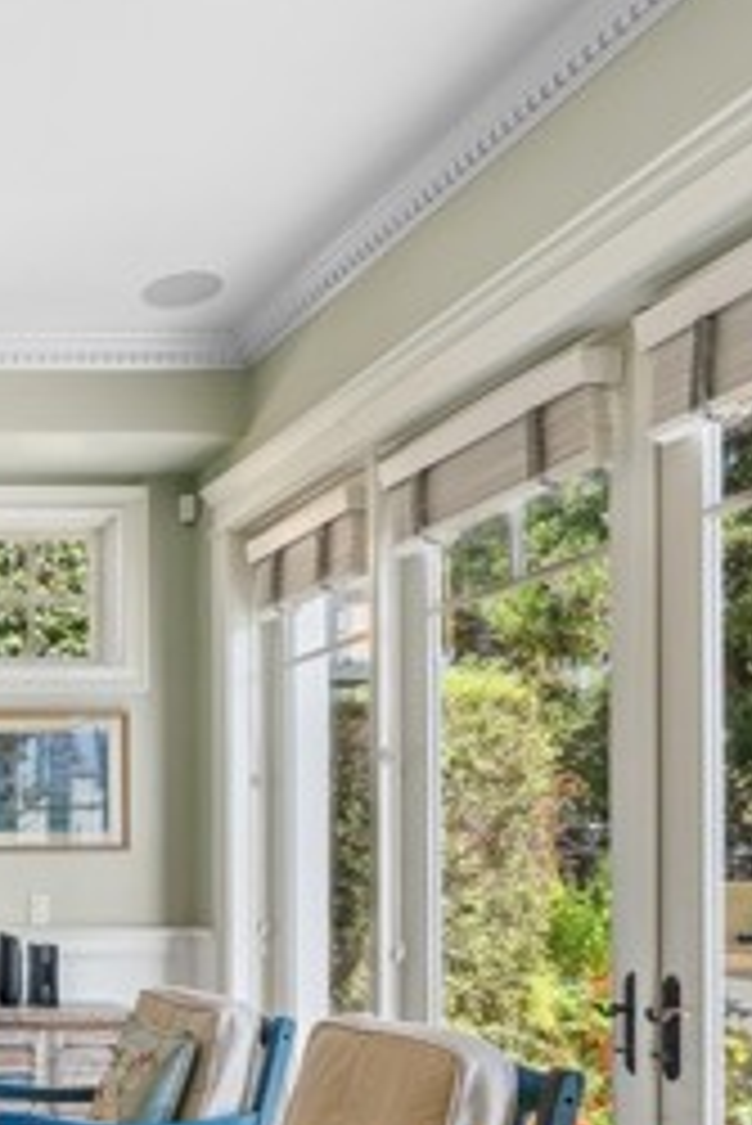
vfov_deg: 45.6
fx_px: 1283
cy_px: 857
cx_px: -347
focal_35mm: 41
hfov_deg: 25.5
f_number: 9
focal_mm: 16
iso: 320
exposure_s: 1/40
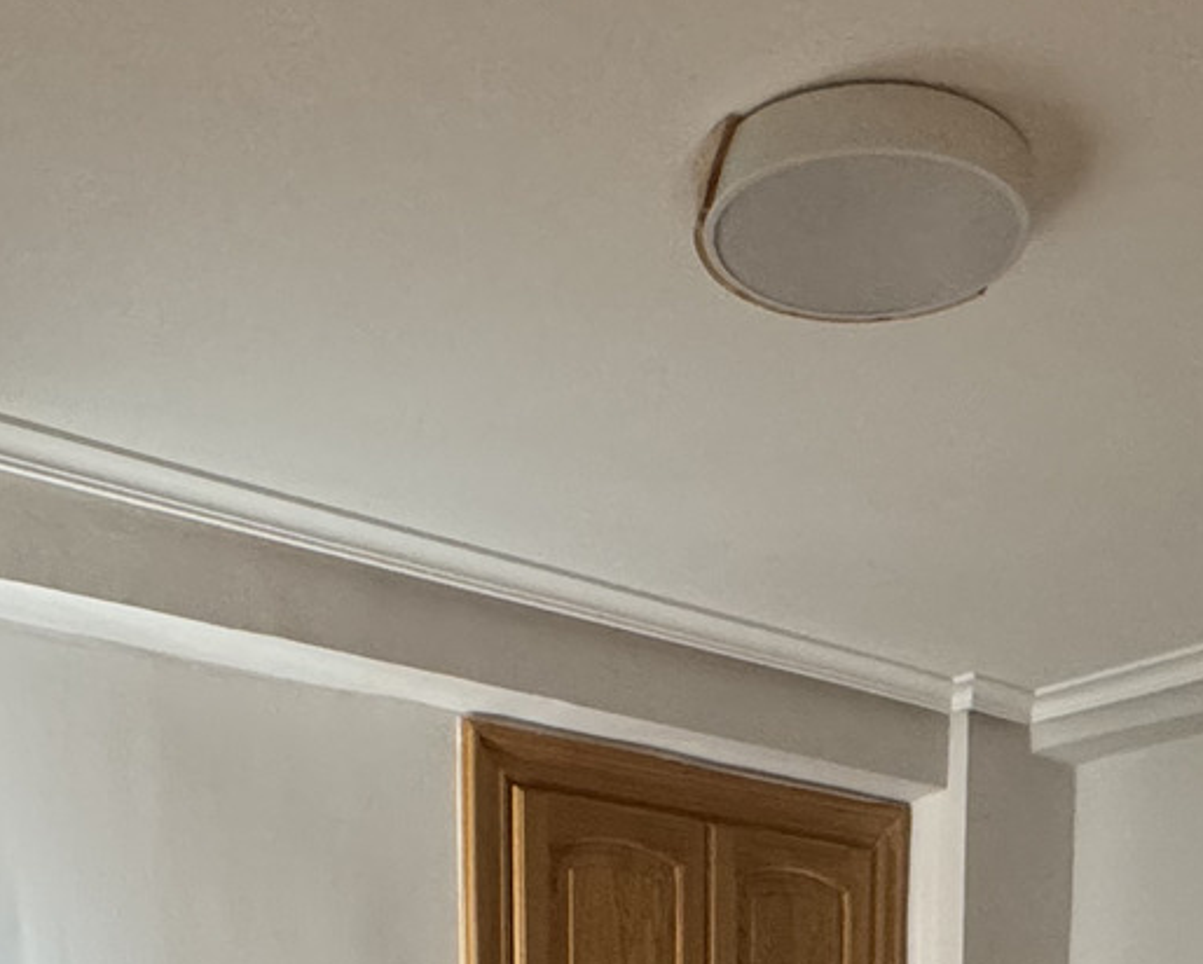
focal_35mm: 51
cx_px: 726
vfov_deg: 23.3
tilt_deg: -9.1
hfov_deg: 36.5
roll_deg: +0.6
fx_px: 1817
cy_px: 1483
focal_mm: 2.22
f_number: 2.2
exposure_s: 1/50
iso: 500
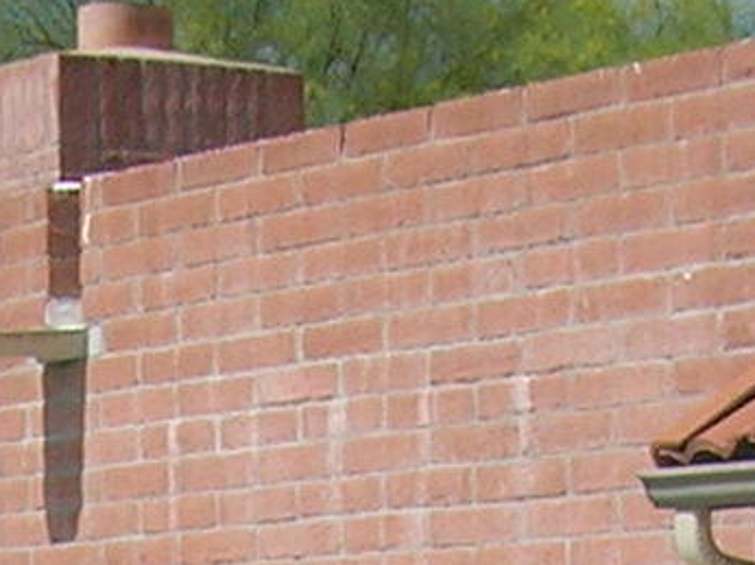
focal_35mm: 225
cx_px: -2
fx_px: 4904
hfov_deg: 8.8
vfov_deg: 6.2
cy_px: 1579
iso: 50
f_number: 4.9
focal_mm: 5.7
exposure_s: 1/782
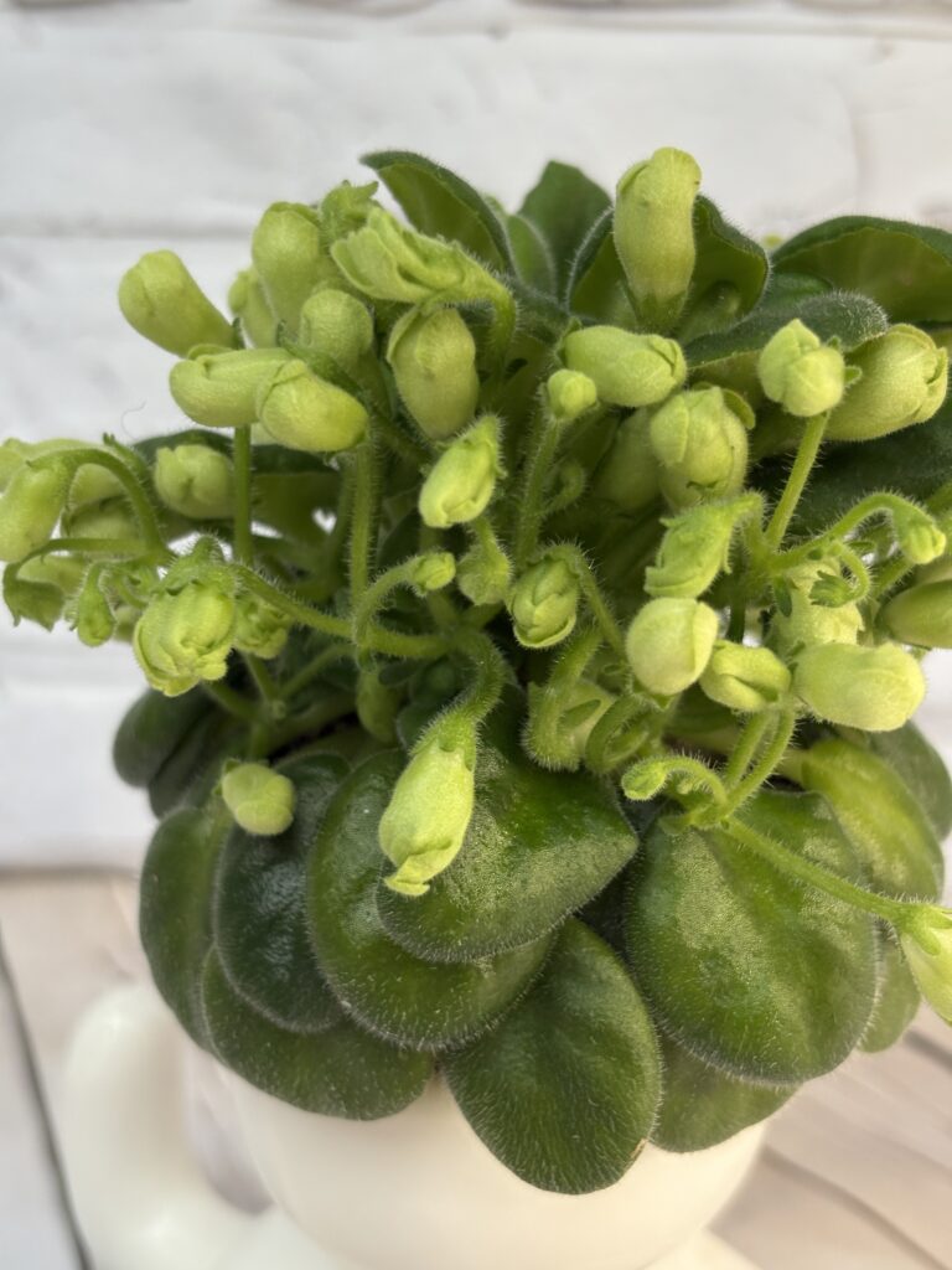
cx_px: 476
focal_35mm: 52
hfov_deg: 28.0
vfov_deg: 36.8
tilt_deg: -21.1
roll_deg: +2.8
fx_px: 1907
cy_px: 635
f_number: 1.6
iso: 100
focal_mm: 5.96
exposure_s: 1/60
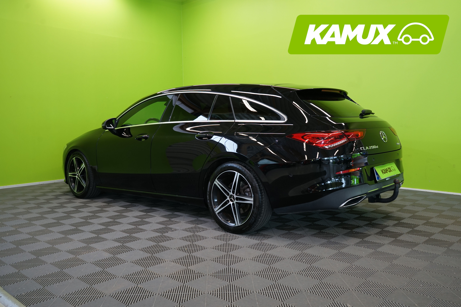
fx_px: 397
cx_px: 230
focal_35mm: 31
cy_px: 154
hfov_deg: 60.3
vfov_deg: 42.3
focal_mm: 31
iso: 500
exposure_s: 1/30
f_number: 6.3
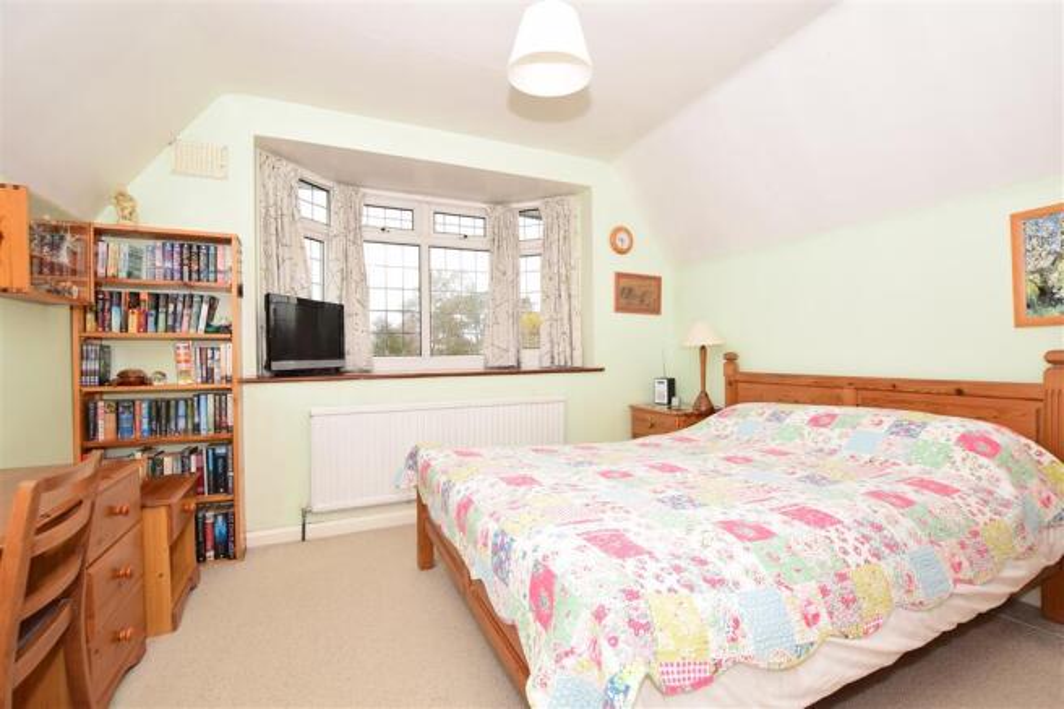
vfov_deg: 77.3
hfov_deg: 100.4
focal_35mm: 15
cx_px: 532
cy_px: 354
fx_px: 443
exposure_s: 1/60
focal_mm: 10
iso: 400
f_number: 8
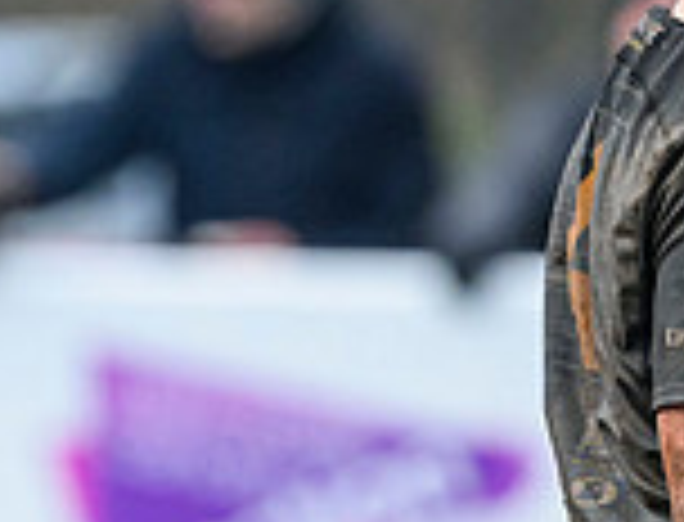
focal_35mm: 2273
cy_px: 662
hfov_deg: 0.9
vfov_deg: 0.7
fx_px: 45199
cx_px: 918
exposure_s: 1/2000
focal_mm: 400
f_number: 4
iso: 3200
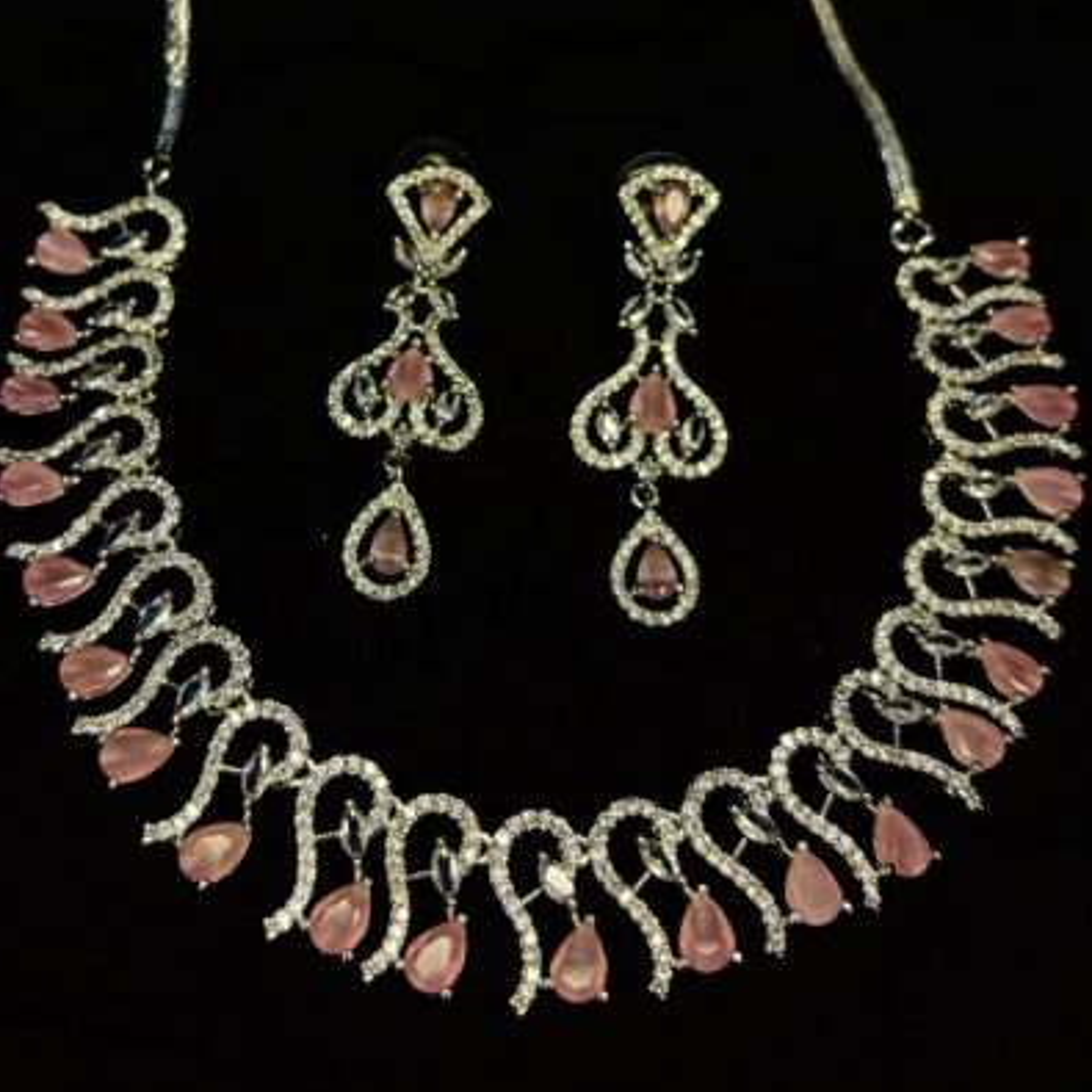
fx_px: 1106
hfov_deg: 52.5
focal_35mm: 31
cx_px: 550
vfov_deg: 52.2
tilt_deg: -55.0
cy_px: 446
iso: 125
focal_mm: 5.96
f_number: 1.6
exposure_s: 1/100
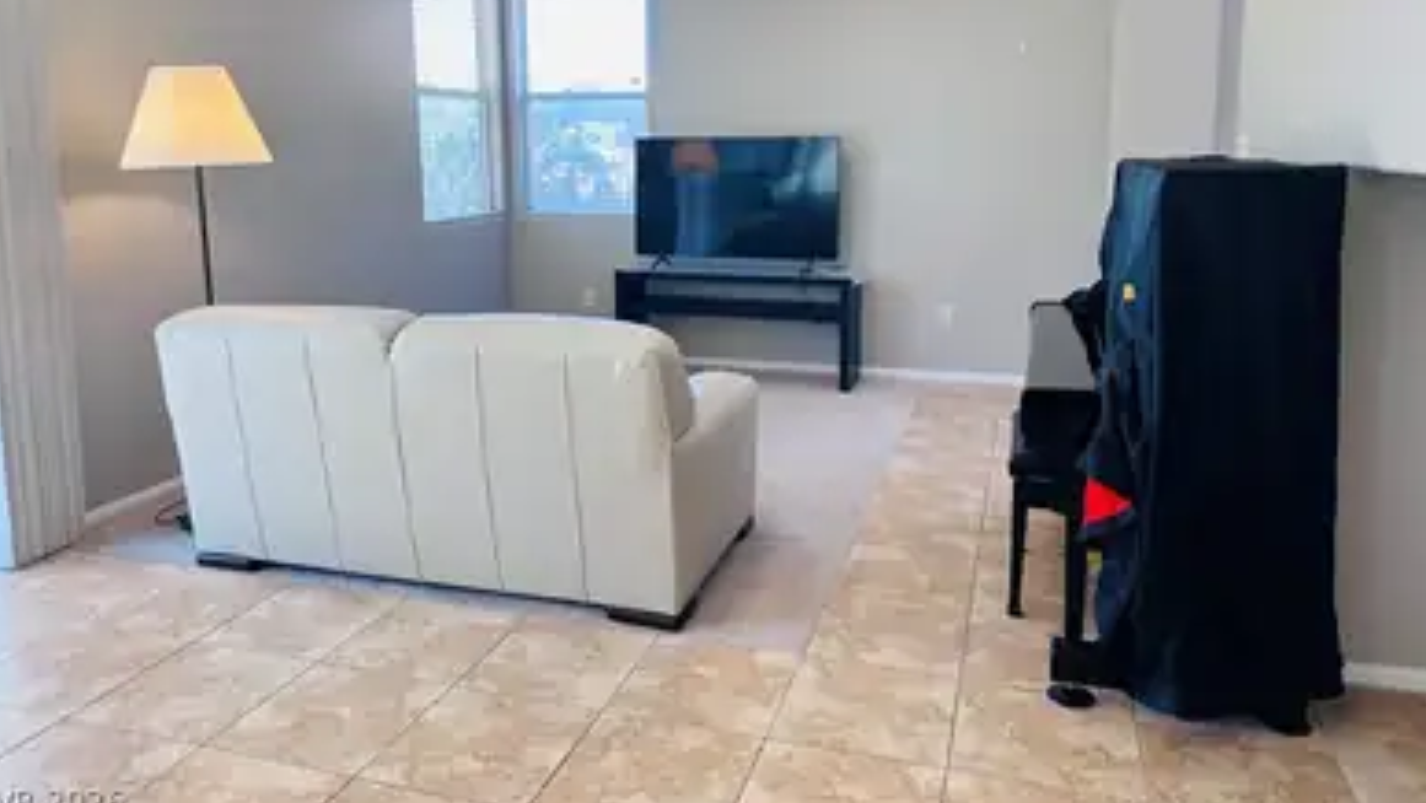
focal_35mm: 27
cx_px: 704
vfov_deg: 42.4
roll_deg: +0.7
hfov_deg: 69.8
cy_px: 273
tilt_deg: -6.1
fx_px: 1021
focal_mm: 6.86
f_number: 1.78
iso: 100
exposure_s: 1/120
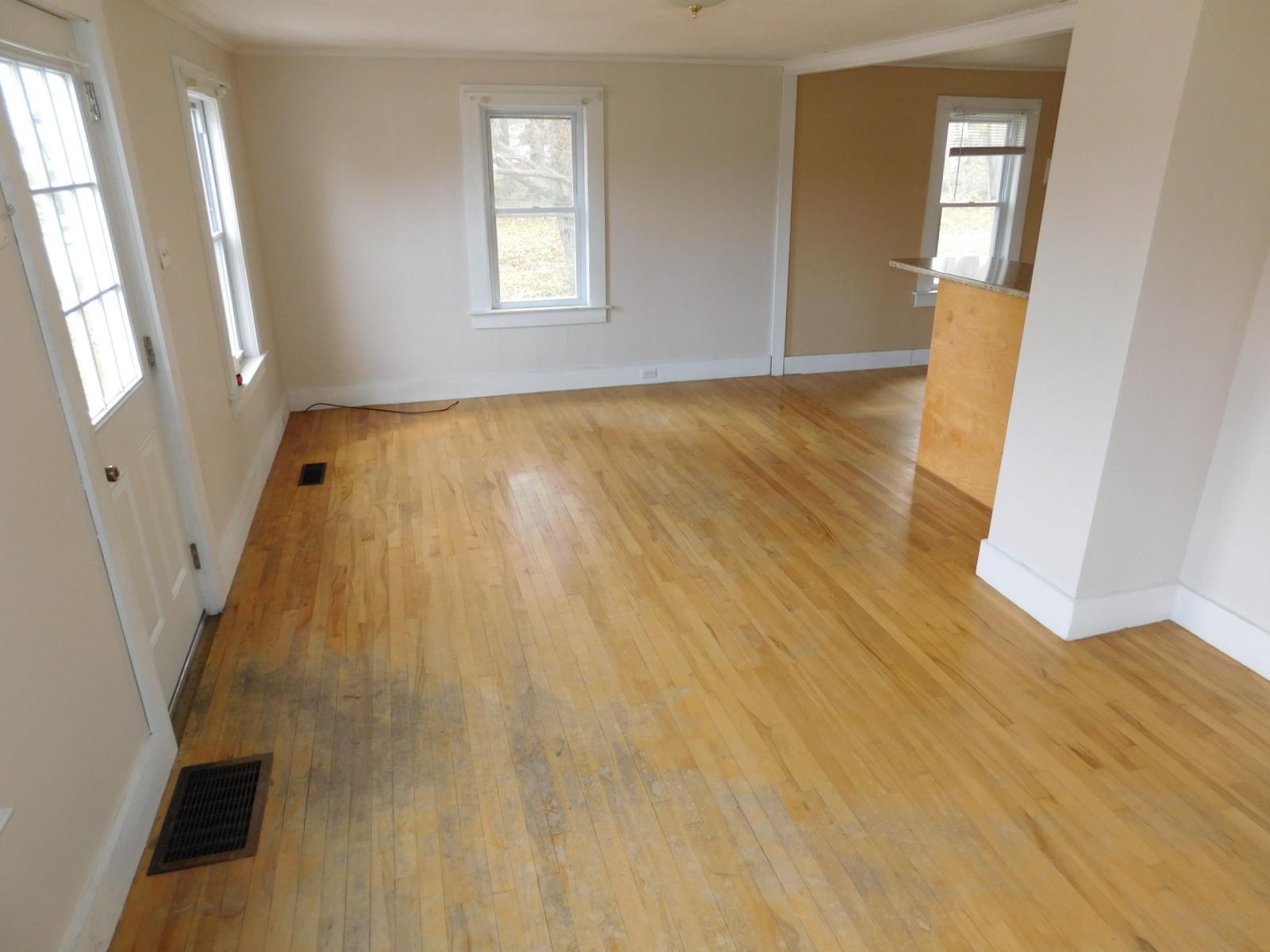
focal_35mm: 23
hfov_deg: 73.9
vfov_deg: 58.9
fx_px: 844
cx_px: 635
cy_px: 476
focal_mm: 4
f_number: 3
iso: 125
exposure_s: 1/30
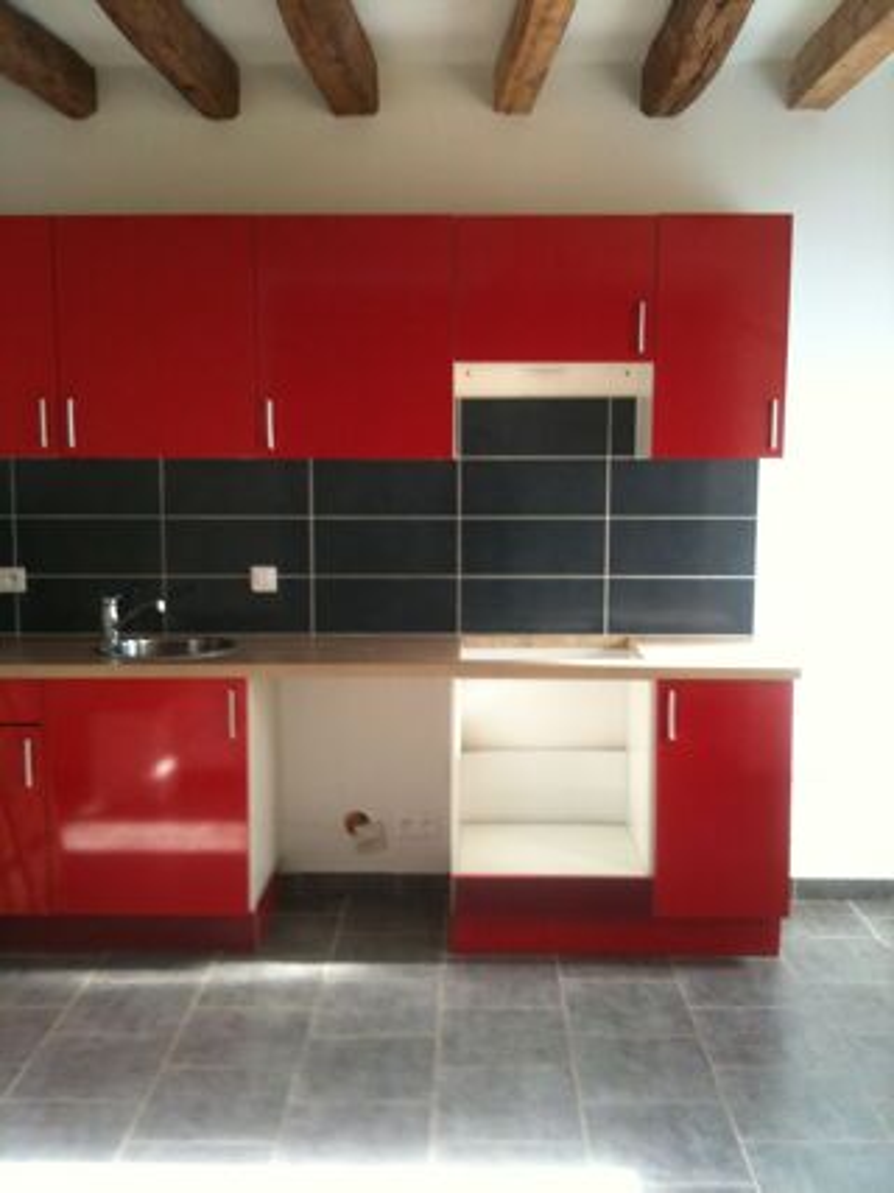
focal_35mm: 35
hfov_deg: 40.7
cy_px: 596
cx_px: 447
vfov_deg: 52.6
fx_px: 1206
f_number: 2.8
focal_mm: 3.85
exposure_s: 1/17
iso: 64
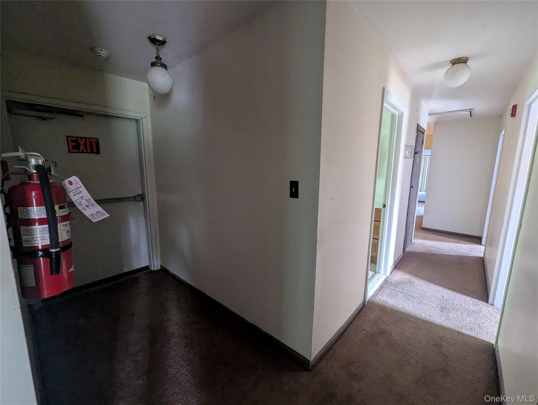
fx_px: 202
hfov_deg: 106.1
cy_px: 202
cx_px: 269
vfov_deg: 90.1
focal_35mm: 13
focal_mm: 1.95
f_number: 2.2
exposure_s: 1/23.8
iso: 494
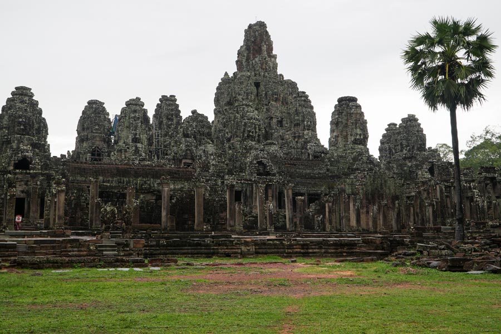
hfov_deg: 57.2
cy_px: 167
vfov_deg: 40.0
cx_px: 250
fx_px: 459
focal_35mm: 33
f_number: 5.6
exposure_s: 1/125
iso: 160
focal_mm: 22
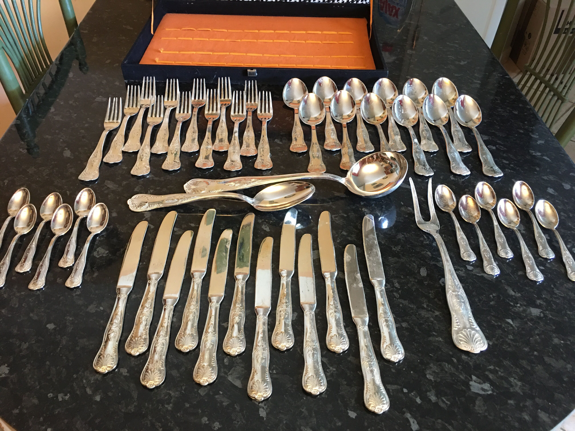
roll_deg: -1.5
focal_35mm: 29
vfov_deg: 48.2
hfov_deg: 61.7
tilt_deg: -41.9
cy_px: 216
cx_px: 288
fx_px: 482
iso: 100
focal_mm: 4.15
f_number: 2.2
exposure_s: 1/8
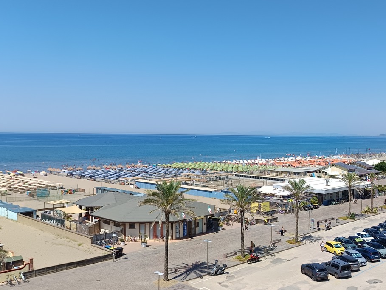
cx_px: 255
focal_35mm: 38
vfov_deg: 37.7
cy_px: 166
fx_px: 424
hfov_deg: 48.2
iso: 50
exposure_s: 1/639
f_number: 1.7
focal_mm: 5.31
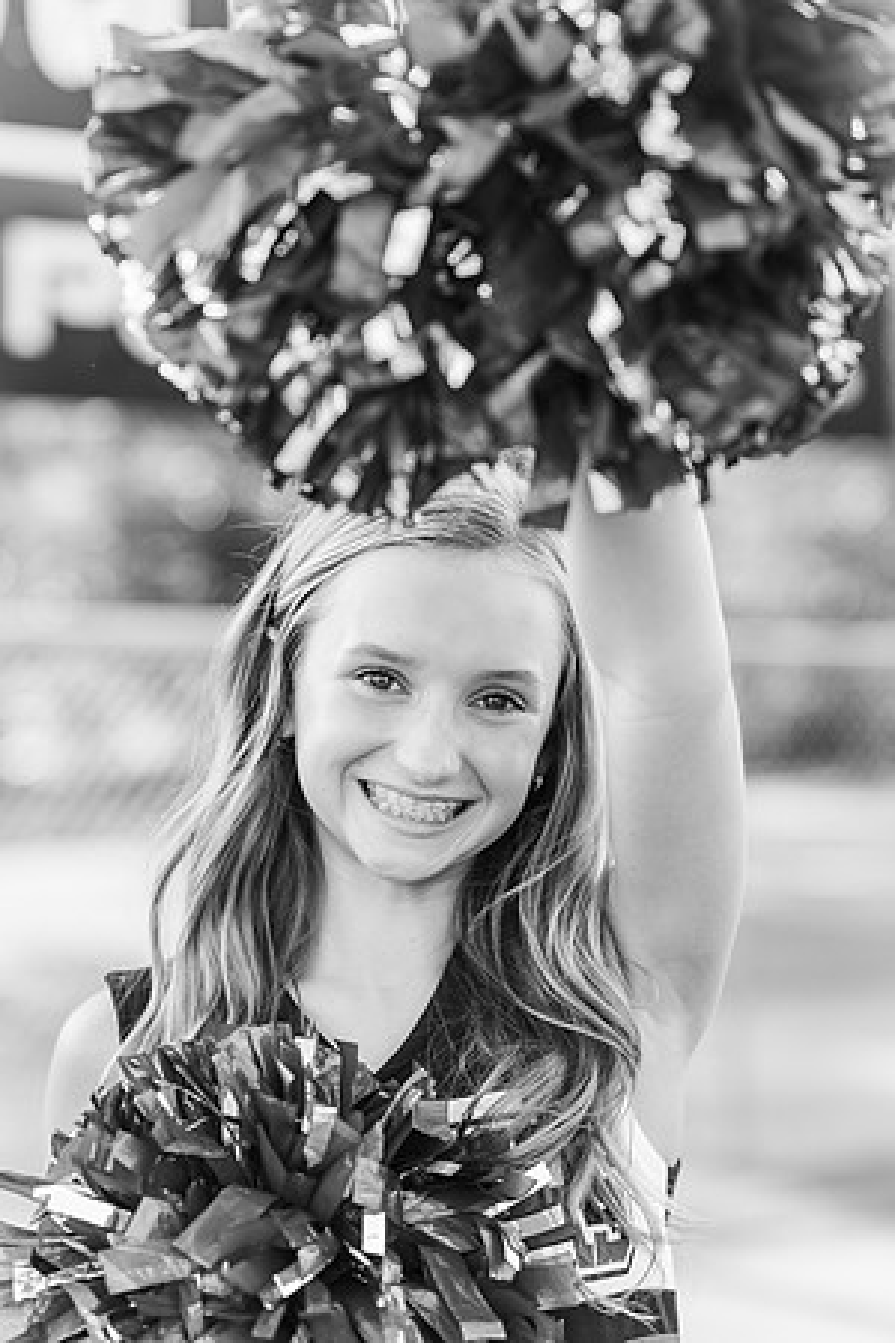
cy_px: 672
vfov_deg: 23.9
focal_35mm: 85
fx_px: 3170
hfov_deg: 16.1
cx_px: 448
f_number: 2.8
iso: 200
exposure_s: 1/500
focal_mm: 85
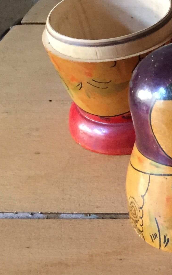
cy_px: 80
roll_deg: +1.7
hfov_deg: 13.7
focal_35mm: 85
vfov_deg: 24.2
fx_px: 637
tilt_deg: -34.1
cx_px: 311
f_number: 2.2
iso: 250
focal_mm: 4.15
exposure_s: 1/25
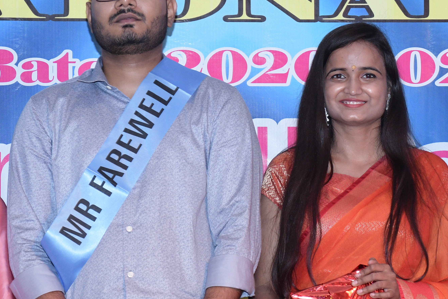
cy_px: 196
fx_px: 2426
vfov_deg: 7.0
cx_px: 287
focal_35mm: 195
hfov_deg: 10.5
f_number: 6.3
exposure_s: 1/125
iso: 1600
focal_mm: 62
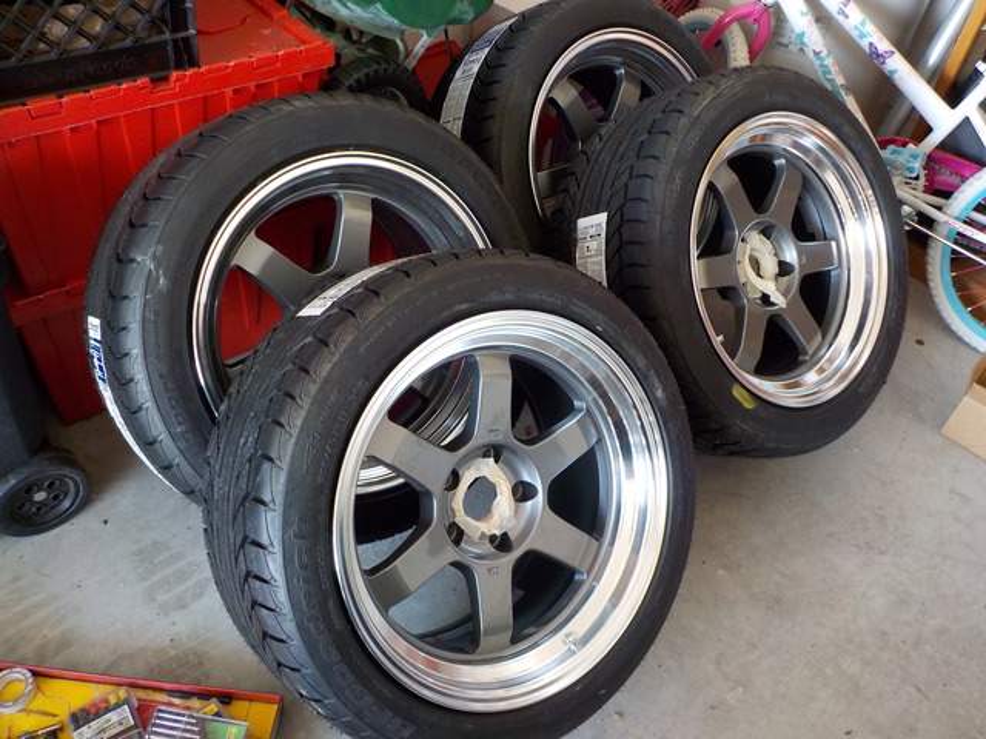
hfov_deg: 60.0
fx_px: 855
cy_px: 370
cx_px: 493
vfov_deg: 46.8
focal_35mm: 30
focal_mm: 4.1
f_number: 3.3
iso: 250
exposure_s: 1/30
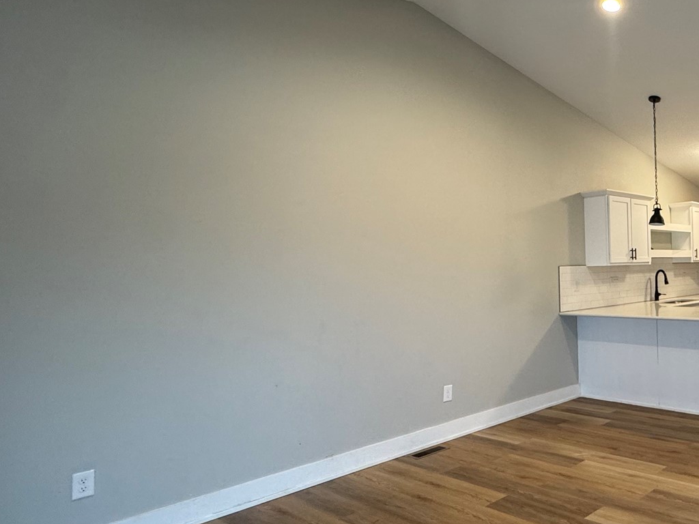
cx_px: 633
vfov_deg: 49.7
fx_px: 565
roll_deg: +1.2
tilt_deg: +1.3
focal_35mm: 28
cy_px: 243
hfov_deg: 54.9
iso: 250
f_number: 2.2
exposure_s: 1/60
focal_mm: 2.22
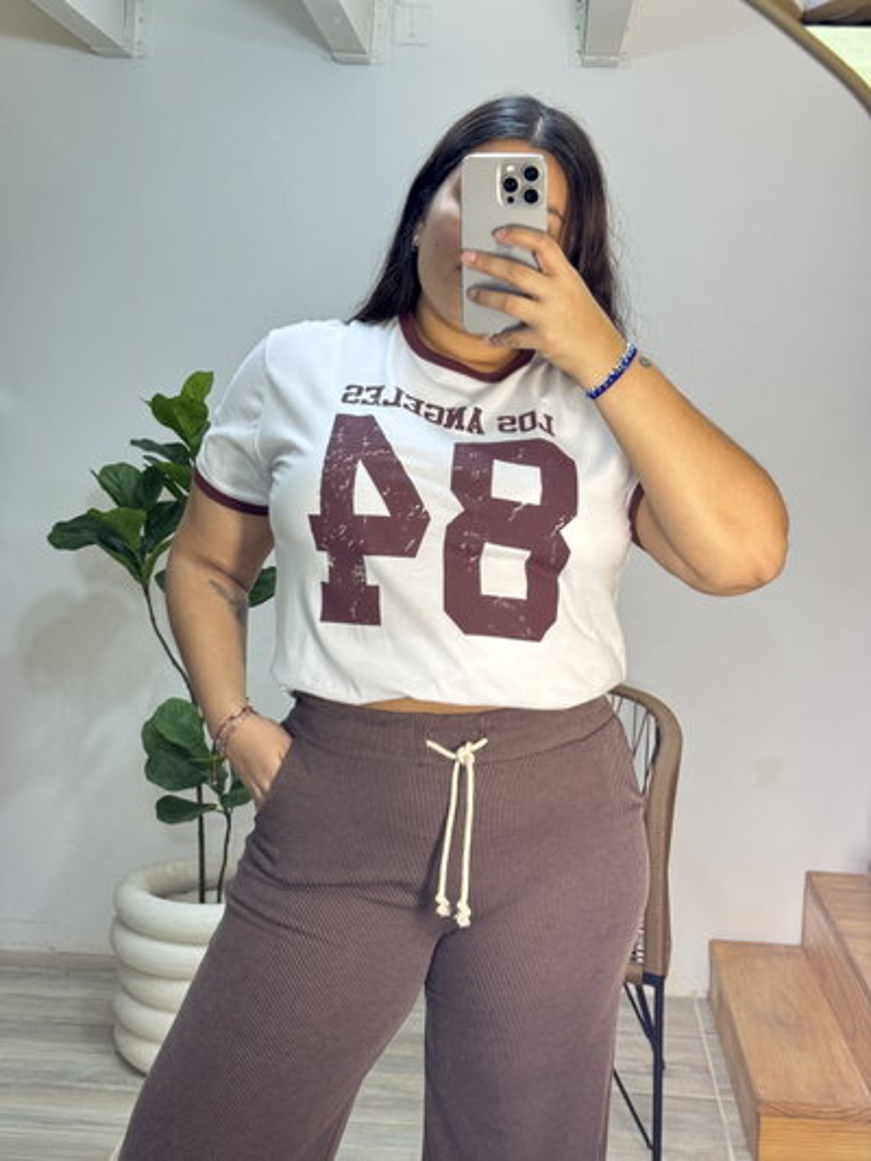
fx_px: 1610
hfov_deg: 30.3
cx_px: 436
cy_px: 580
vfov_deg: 39.6
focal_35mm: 48
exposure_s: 1/50
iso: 160
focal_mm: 6.76
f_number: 1.78
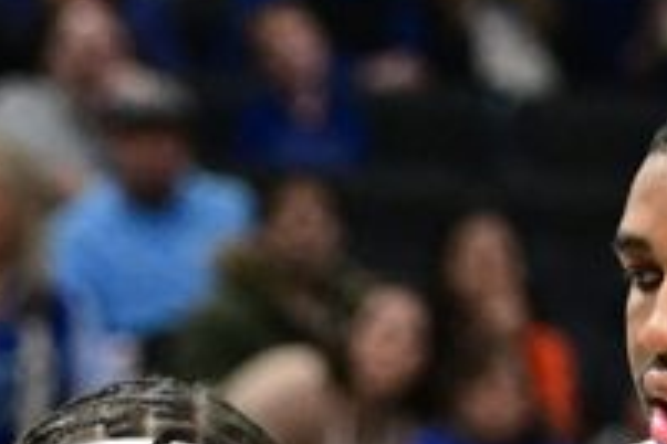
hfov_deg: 3.5
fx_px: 10856
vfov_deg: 2.3
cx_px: 110
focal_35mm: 586
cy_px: 1117
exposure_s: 1/1600
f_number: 2.8
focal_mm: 98
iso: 5000
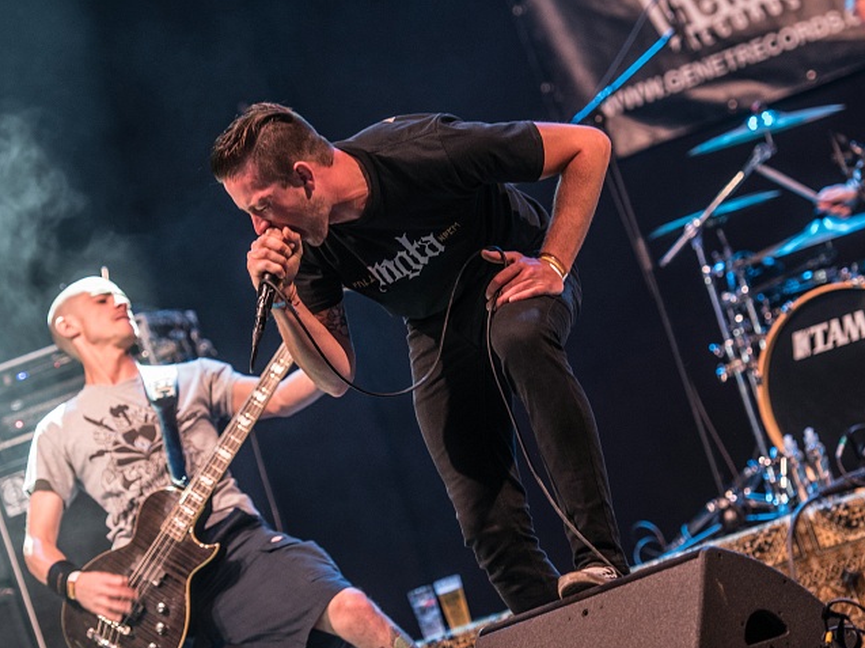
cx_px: 421
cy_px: 325
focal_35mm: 199
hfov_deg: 9.9
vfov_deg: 7.5
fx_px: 4970
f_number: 2.8
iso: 800
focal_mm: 122
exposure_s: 1/100
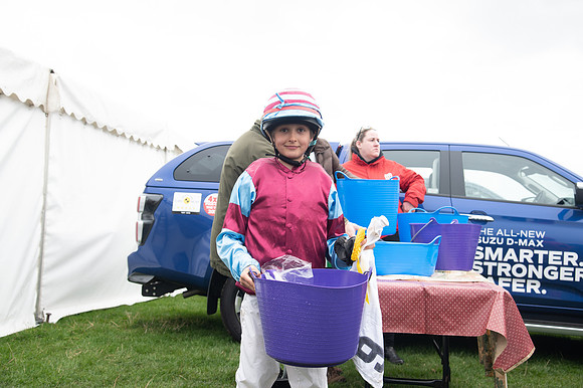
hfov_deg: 44.5
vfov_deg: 30.5
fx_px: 712
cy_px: 194
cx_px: 292
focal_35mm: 44
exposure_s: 1/125
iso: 200
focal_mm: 44
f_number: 5
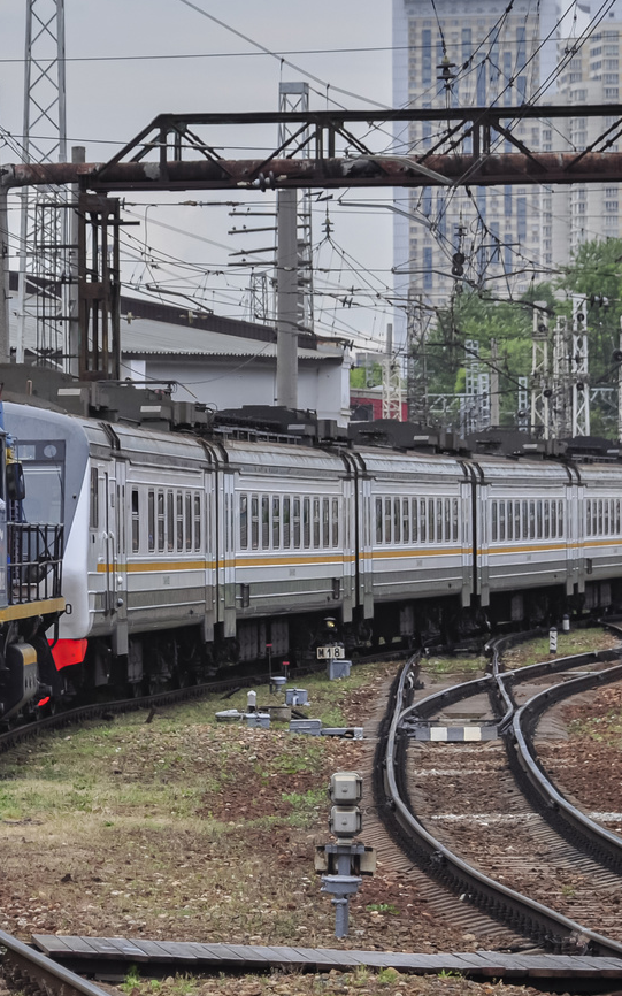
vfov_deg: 8.6
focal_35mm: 243
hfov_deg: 5.4
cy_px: 496
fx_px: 6587
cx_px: 162
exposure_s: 1/1000
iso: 250
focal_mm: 105
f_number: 5.6
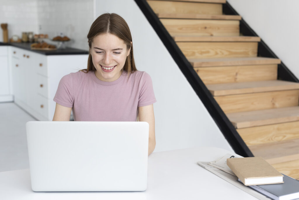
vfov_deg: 27.0
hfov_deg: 39.6
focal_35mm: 50
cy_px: 100
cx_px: 150
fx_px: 415
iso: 250
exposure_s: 1/160
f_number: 4
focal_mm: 50
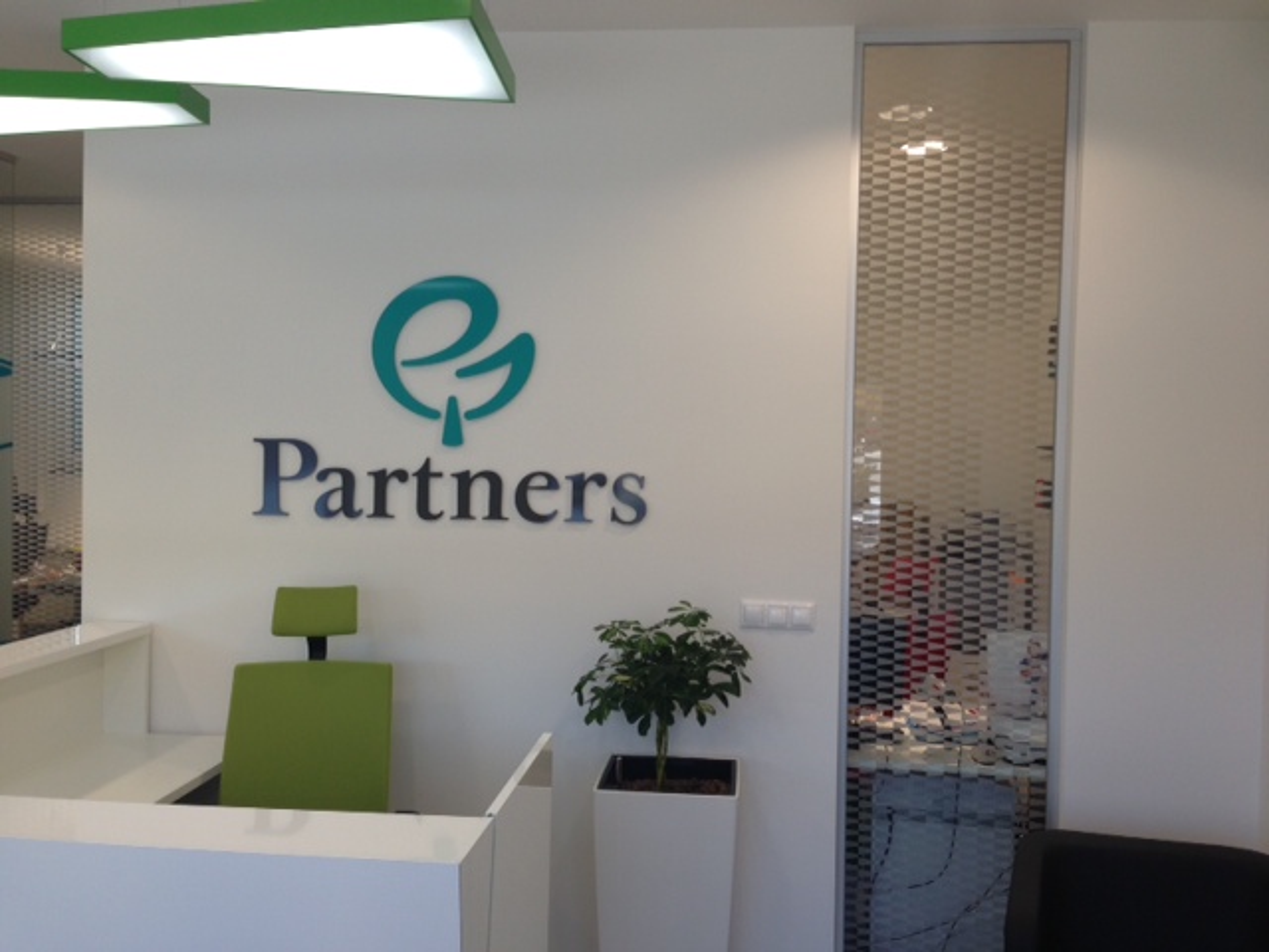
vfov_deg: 42.9
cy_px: 476
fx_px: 1210
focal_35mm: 33
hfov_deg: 55.4
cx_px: 634
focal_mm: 4.13
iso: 50
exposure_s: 1/60
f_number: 2.4
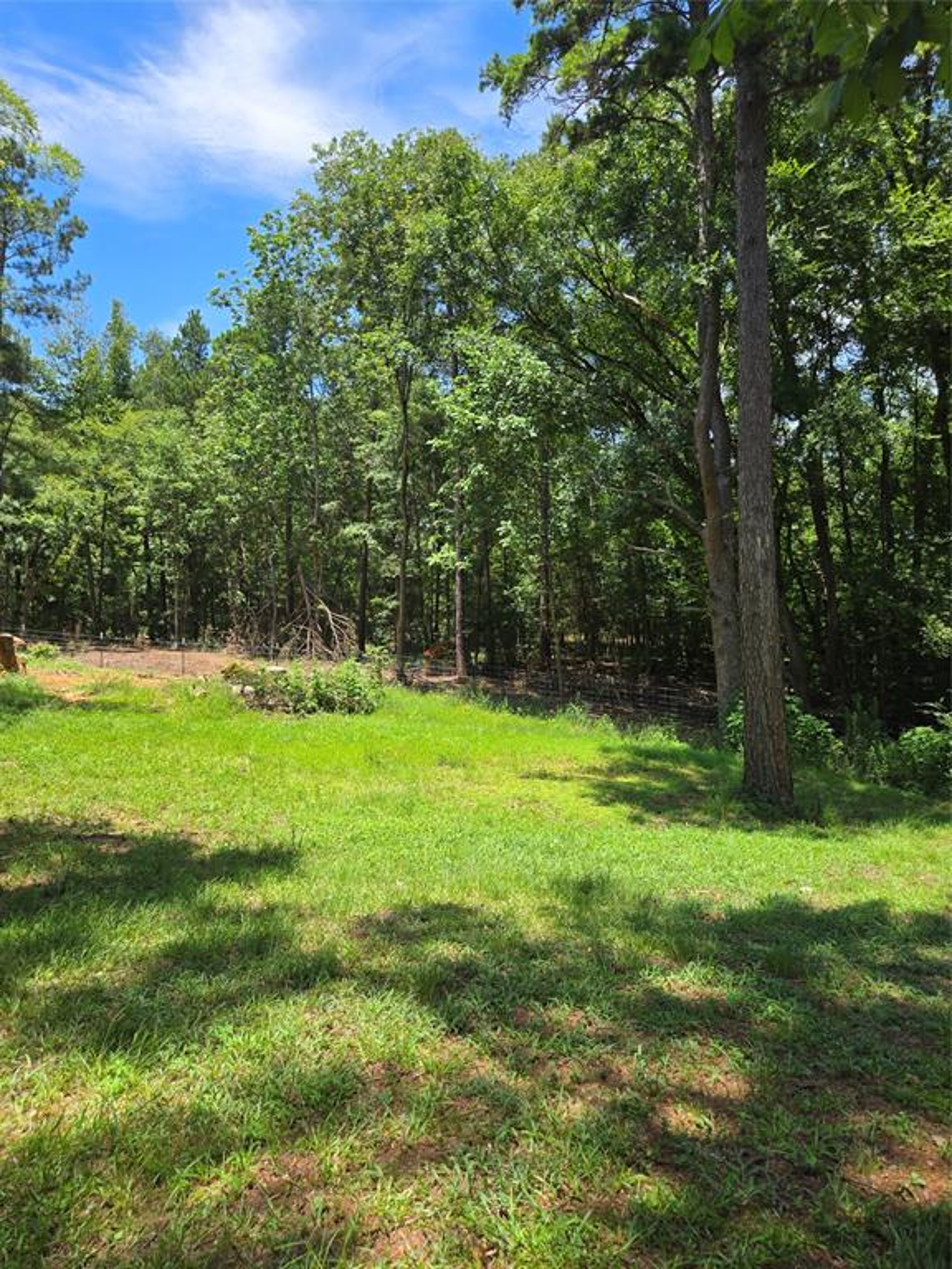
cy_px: 634
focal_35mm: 23
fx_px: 843
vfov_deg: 73.9
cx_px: 476
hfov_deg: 58.9
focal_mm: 5.4
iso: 25
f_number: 1.8
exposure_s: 1/825
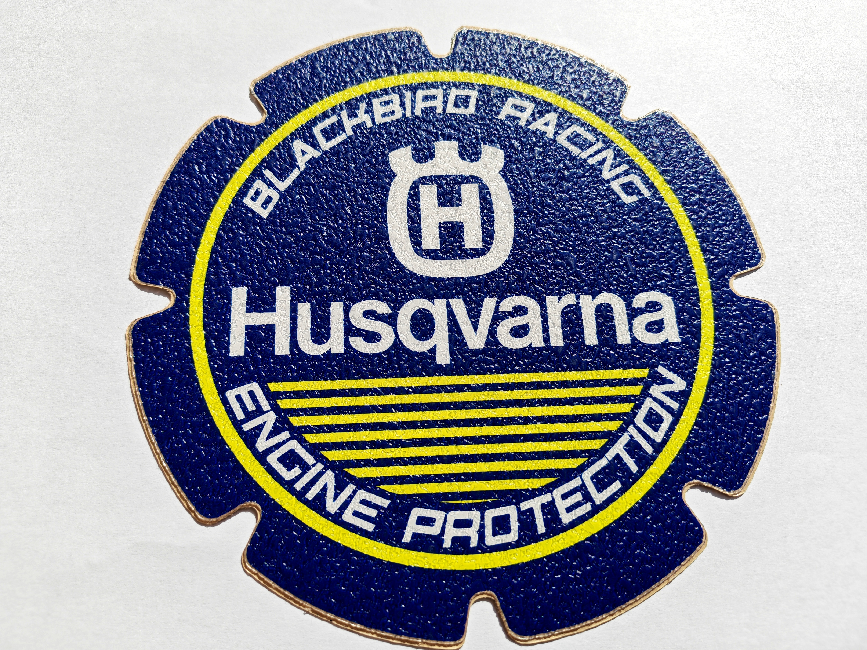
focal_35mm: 24
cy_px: 325
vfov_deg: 56.8
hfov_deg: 71.6
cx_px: 434
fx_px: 601
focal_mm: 6.12
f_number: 1.9
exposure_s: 1/1100
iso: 50
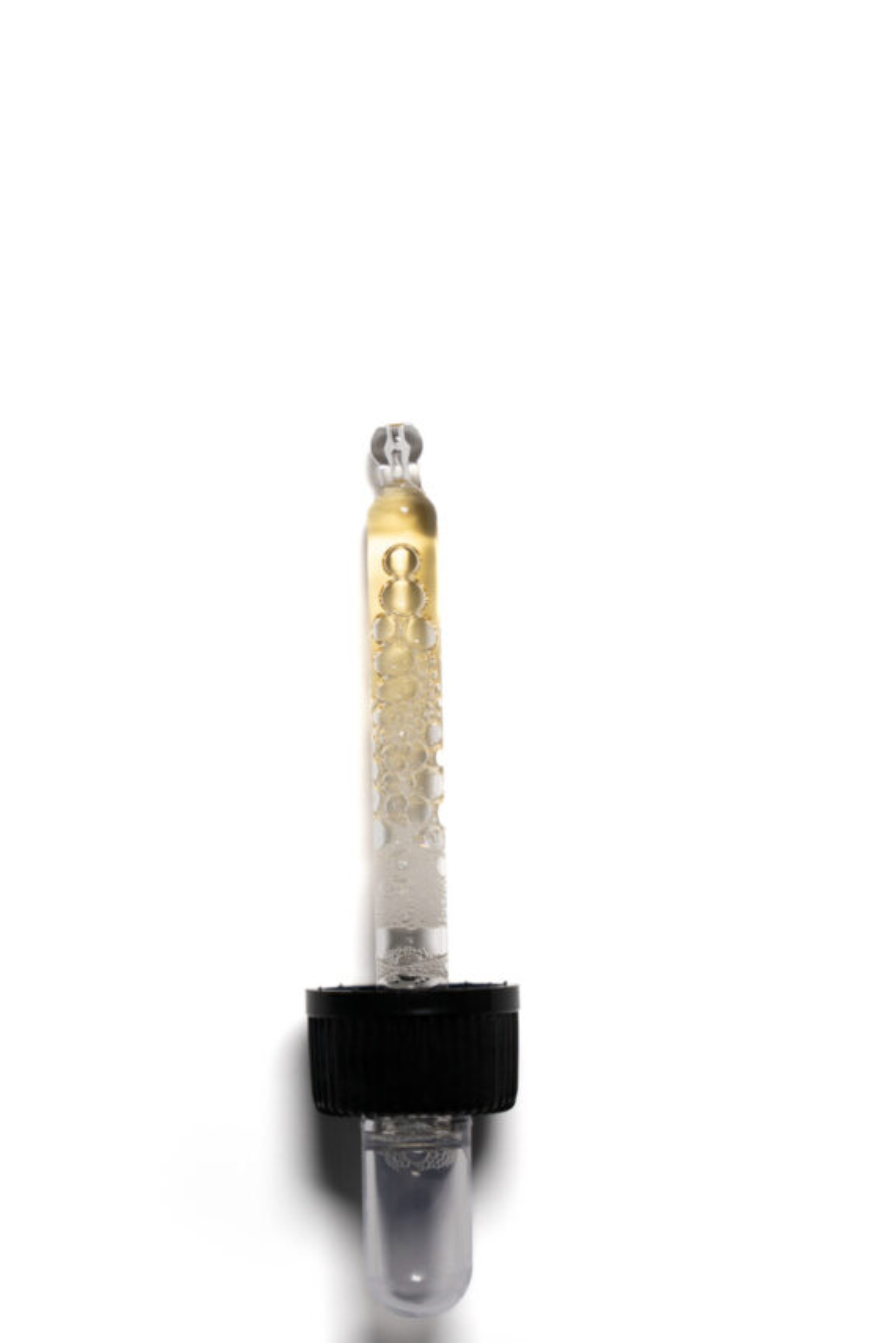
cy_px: 683
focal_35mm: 84
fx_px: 3134
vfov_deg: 24.2
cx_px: 420
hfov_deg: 16.3
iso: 400
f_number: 4.5
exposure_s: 1/160
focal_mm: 70
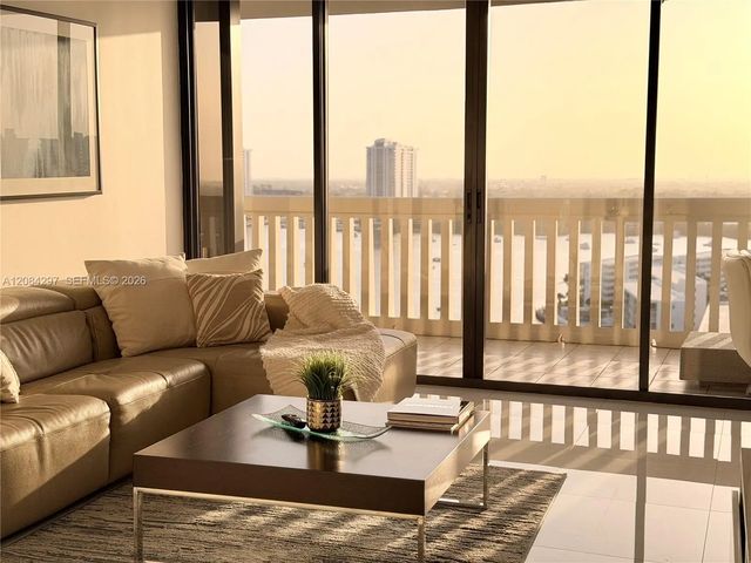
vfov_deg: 30.3
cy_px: 282
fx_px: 1041
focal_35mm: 48
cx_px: 376
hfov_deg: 39.7
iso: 64
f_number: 1.78
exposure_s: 1/2667
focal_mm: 6.76
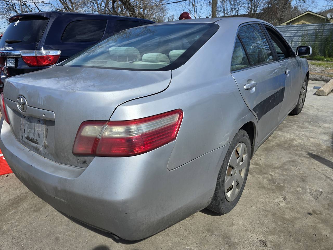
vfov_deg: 58.9
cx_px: 166
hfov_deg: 73.9
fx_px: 221
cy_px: 125
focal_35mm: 23
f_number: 1.7
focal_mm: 6.3
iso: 12
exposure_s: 1/709
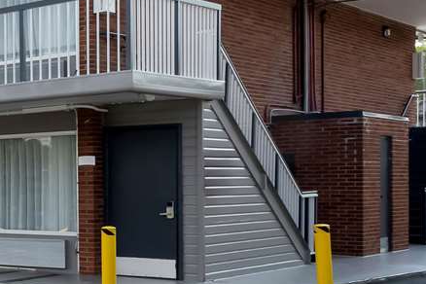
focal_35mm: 48
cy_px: -12
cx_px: -174
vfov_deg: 26.3
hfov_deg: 29.5
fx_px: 568
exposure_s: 1/250
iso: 400
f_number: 11
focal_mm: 14
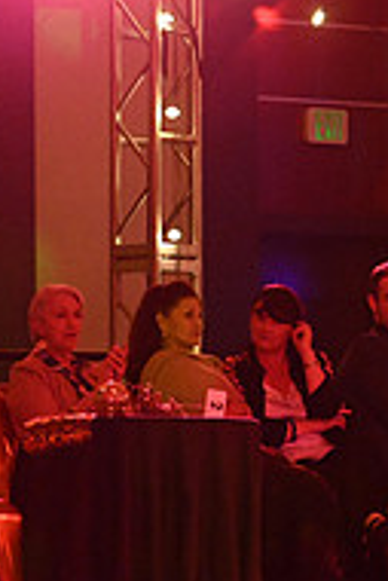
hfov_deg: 4.0
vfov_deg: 6.0
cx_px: 865
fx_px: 5519
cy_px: 488
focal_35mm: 342
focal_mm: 112
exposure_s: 1/400
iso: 6400
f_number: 4
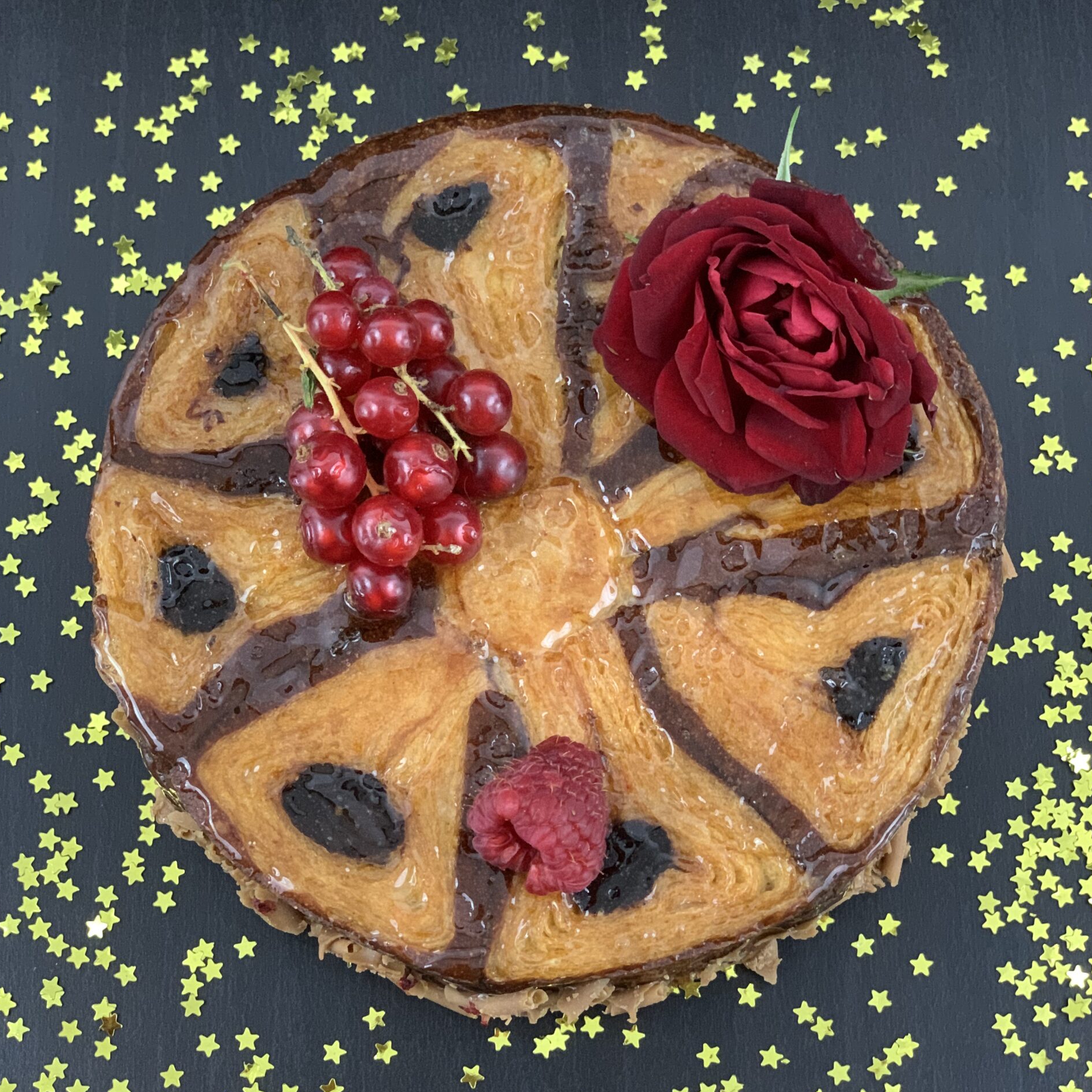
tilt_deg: -76.8
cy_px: 625
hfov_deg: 27.7
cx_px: 544
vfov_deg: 27.7
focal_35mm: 62
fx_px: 2213
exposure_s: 1/33
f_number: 2.4
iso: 320
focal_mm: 6
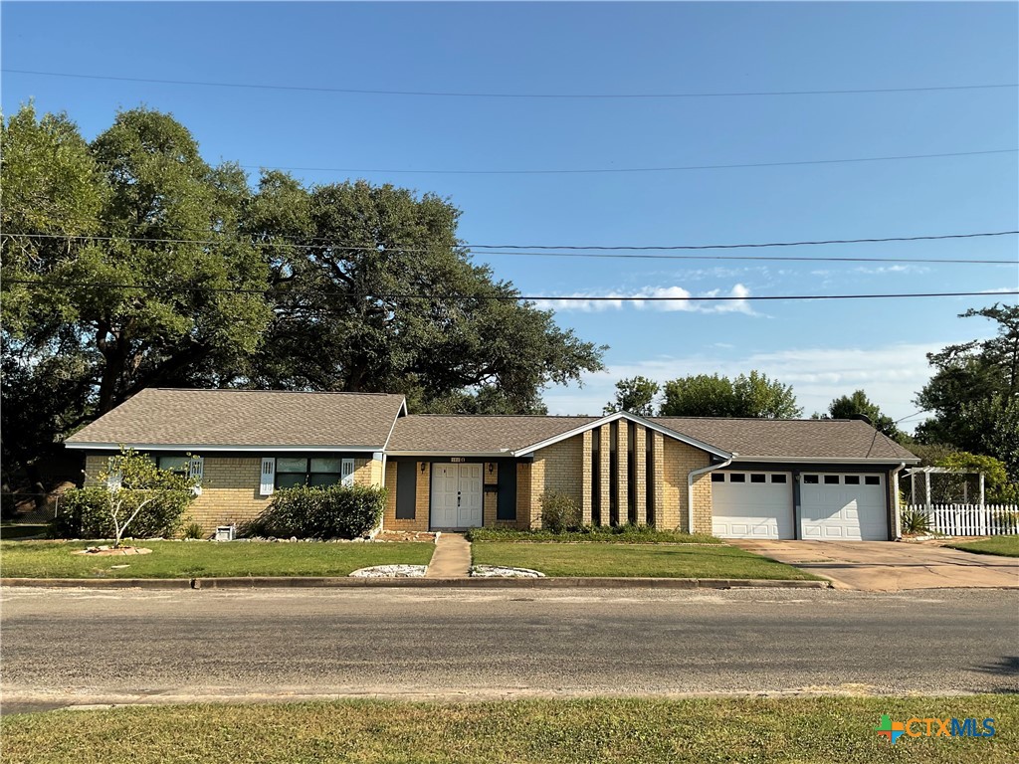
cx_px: 510
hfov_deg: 61.7
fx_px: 854
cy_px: 382
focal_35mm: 29
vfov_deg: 48.2
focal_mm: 3
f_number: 1.8
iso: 16
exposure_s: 1/1534
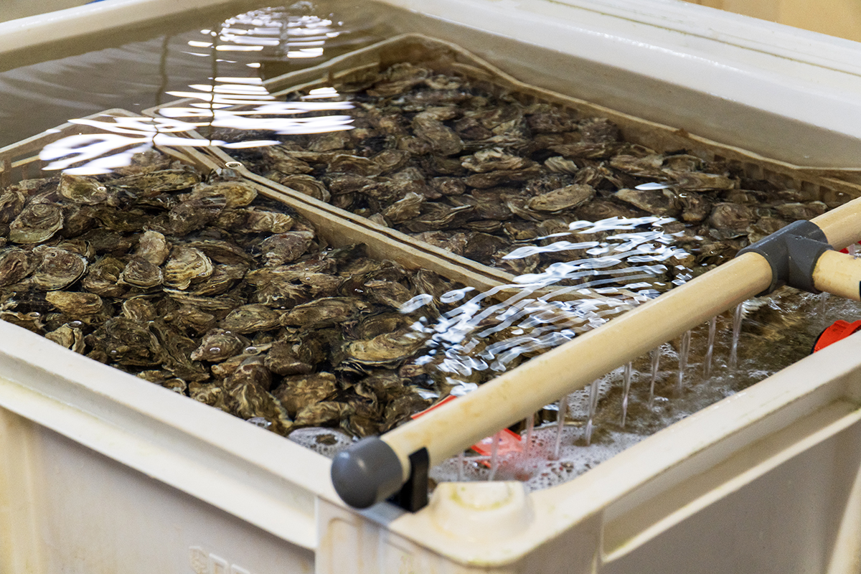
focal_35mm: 75
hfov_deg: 27.0
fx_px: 1794
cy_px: 287
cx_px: 430
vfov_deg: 18.2
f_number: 4
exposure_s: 1/30
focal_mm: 50
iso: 400
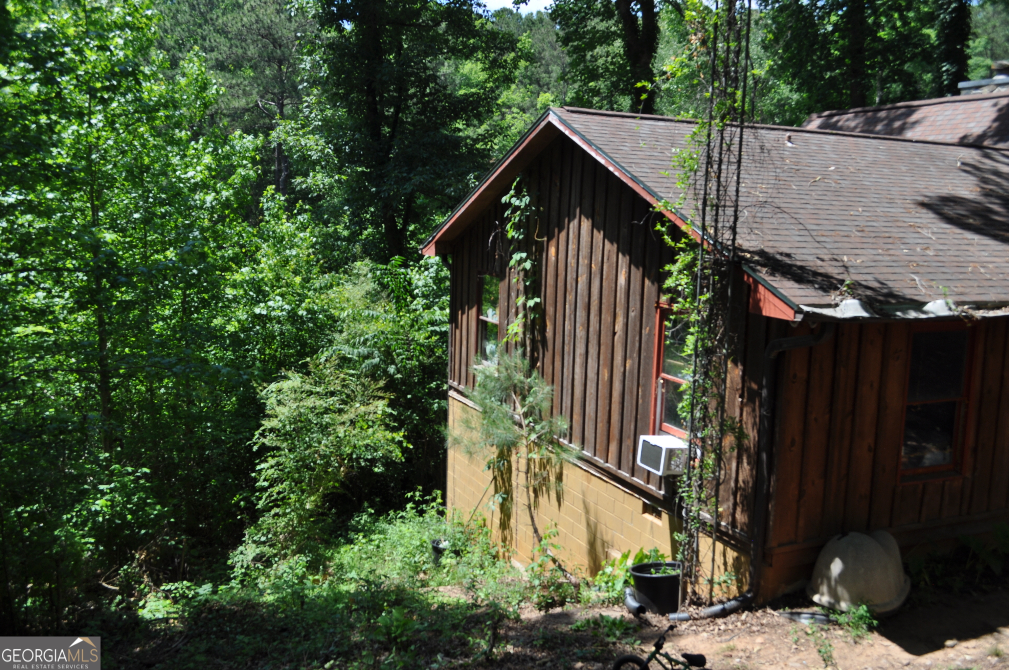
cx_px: 504
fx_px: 924
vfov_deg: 39.9
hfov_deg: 57.3
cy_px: 335
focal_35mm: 33
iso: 200
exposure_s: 1/250
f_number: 8
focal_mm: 22
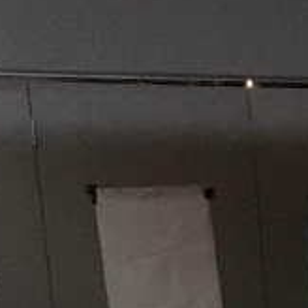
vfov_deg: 10.2
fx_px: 1611
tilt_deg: -8.0
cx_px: 423
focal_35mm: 160
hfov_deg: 10.6
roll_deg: +4.1
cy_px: 601
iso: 800
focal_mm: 4.15
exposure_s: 1/17
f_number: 2.2
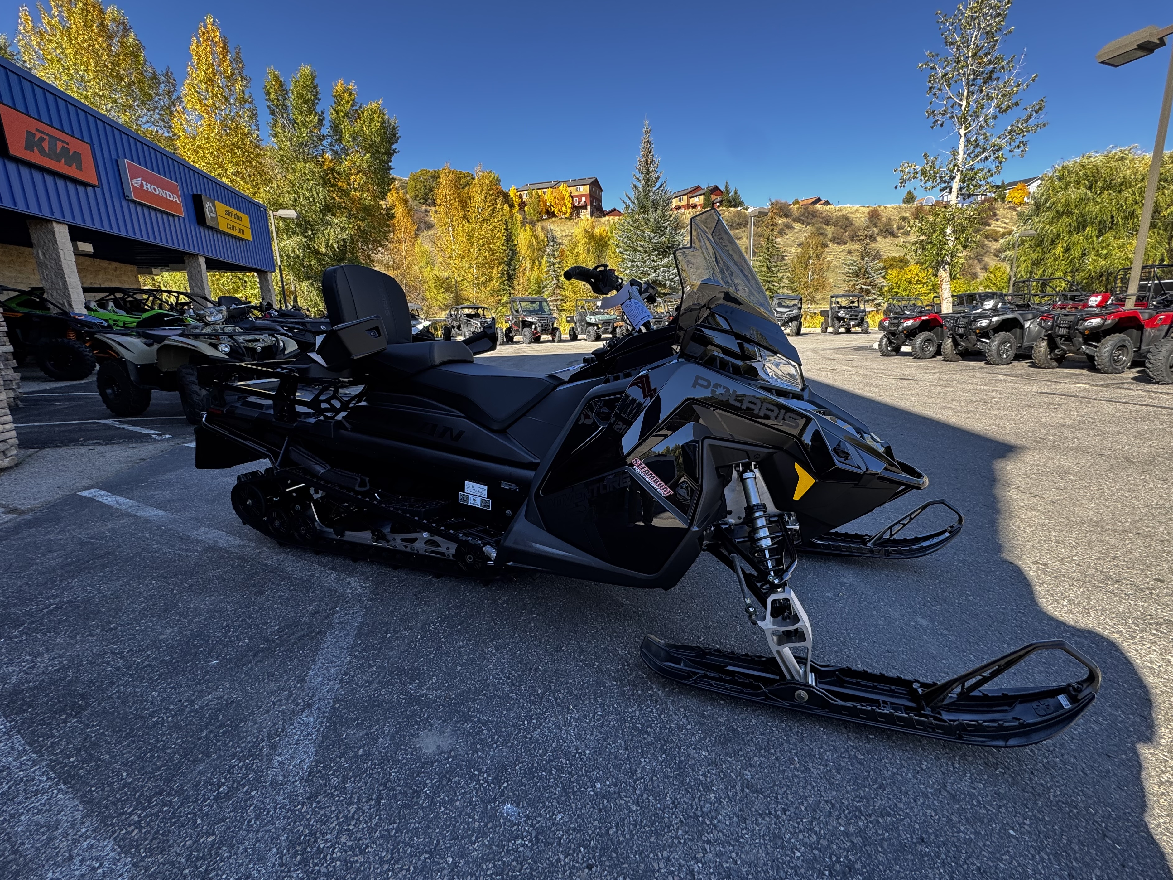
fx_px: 508
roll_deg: +1.4
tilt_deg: -13.1
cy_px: 424
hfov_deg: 98.1
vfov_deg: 81.7
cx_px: 618
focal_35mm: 15
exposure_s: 1/207
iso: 40
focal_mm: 2.22
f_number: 2.2
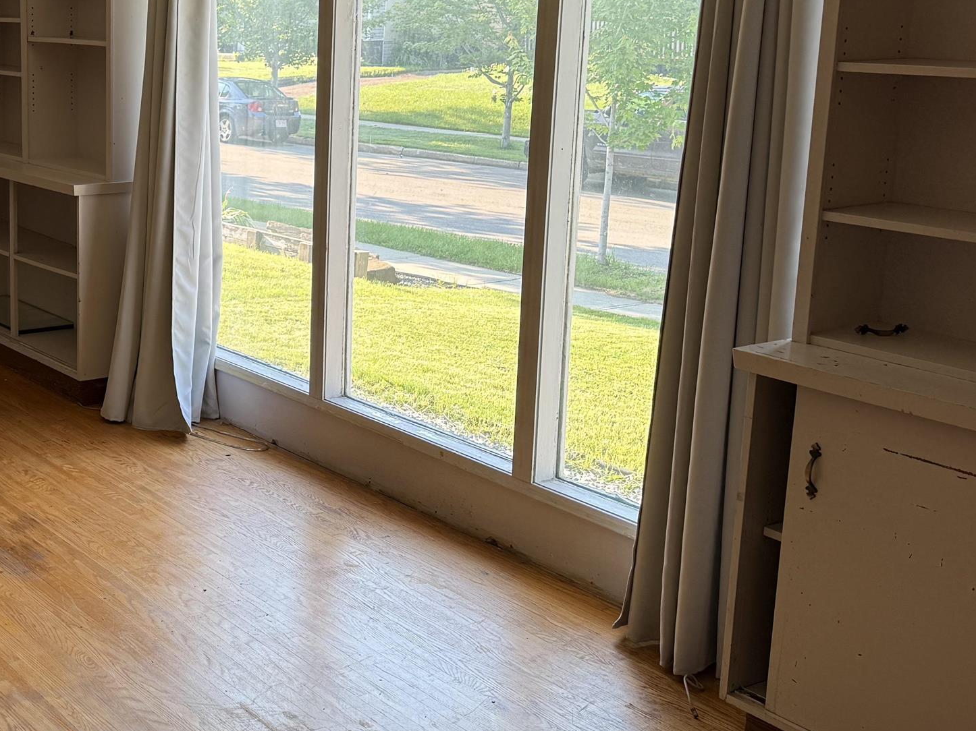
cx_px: 136
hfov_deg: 35.7
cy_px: 276
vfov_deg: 28.5
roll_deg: -0.1
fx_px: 1438
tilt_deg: -10.9
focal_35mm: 51
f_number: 1.78
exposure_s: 1/209
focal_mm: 6.76
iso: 80
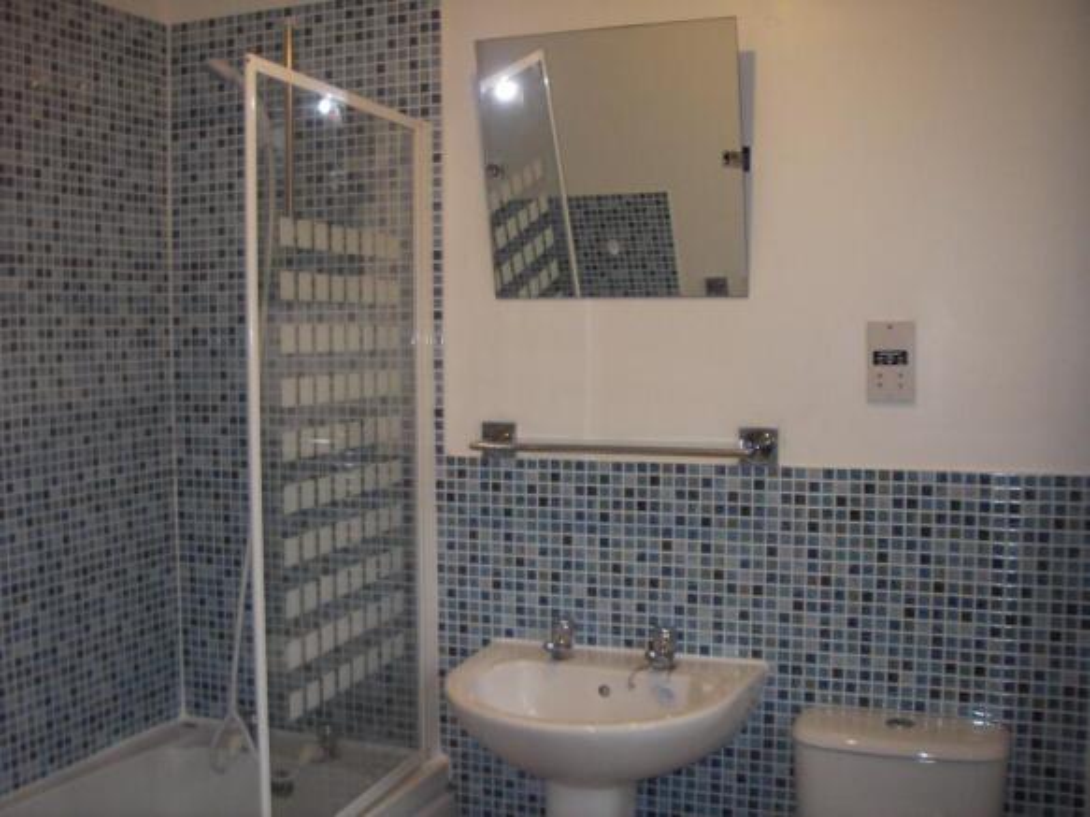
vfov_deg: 37.7
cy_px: 408
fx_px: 1196
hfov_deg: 49.0
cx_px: 545
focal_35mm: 38
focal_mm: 6.3
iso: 100
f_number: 3.3
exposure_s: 1/30
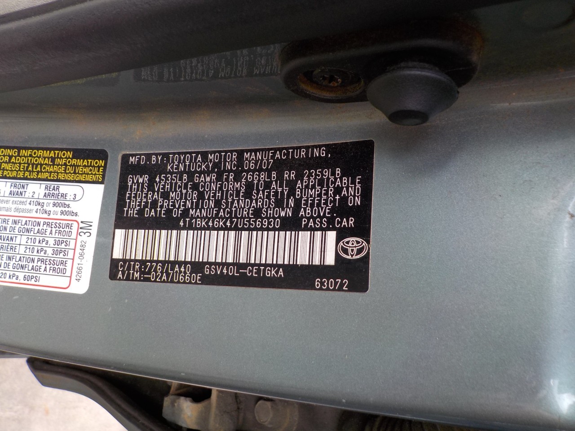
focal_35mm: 30
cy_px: 216
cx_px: 288
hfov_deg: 60.0
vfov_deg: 46.8
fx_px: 498
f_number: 3.3
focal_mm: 4.1
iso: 125
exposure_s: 1/40
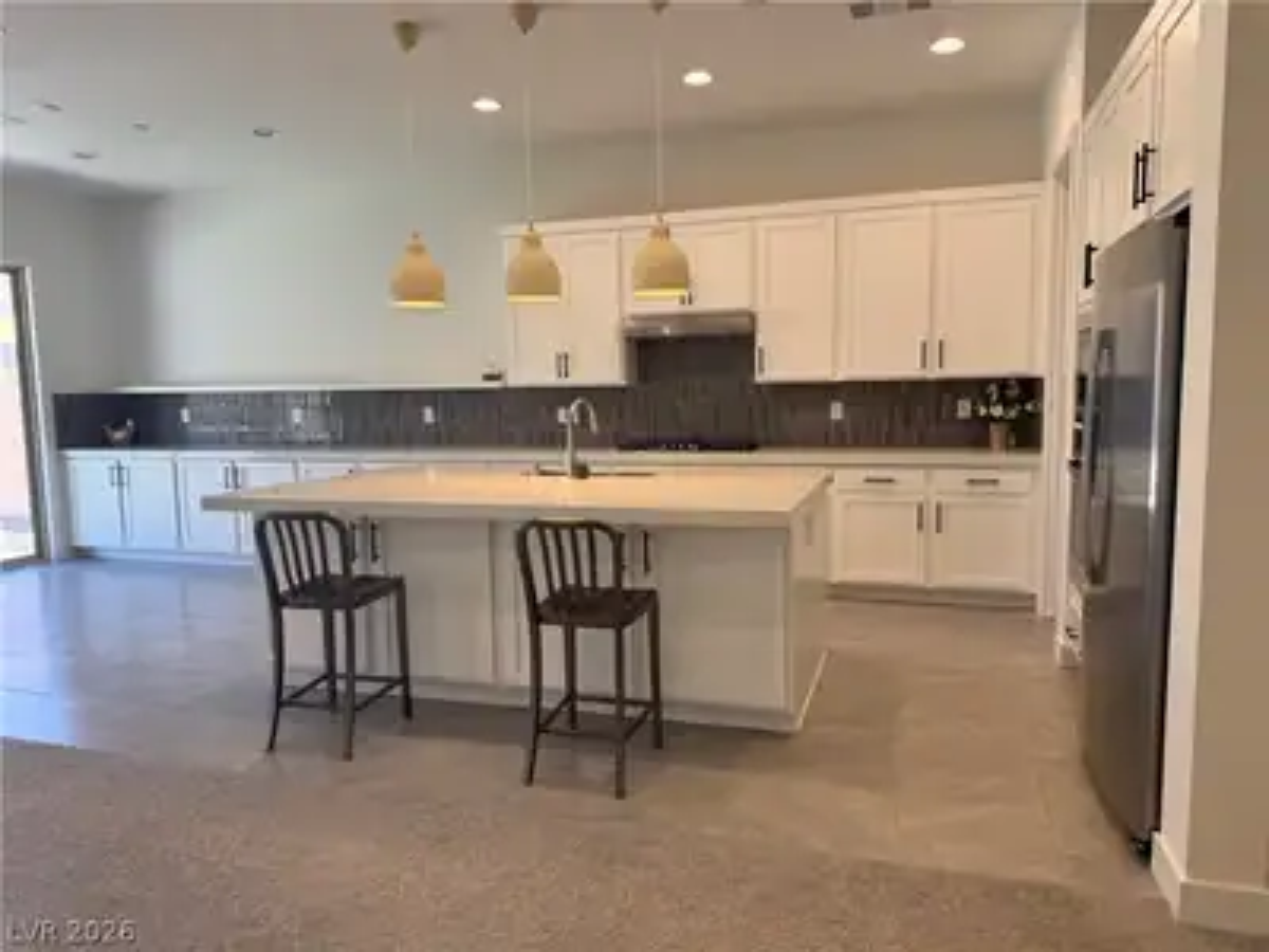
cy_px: 476
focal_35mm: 24
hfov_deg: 71.6
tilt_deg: -3.7
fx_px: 880
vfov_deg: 56.8
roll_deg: +1.4
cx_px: 634
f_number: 1.78
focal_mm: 6.76
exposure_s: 1/120
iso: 125
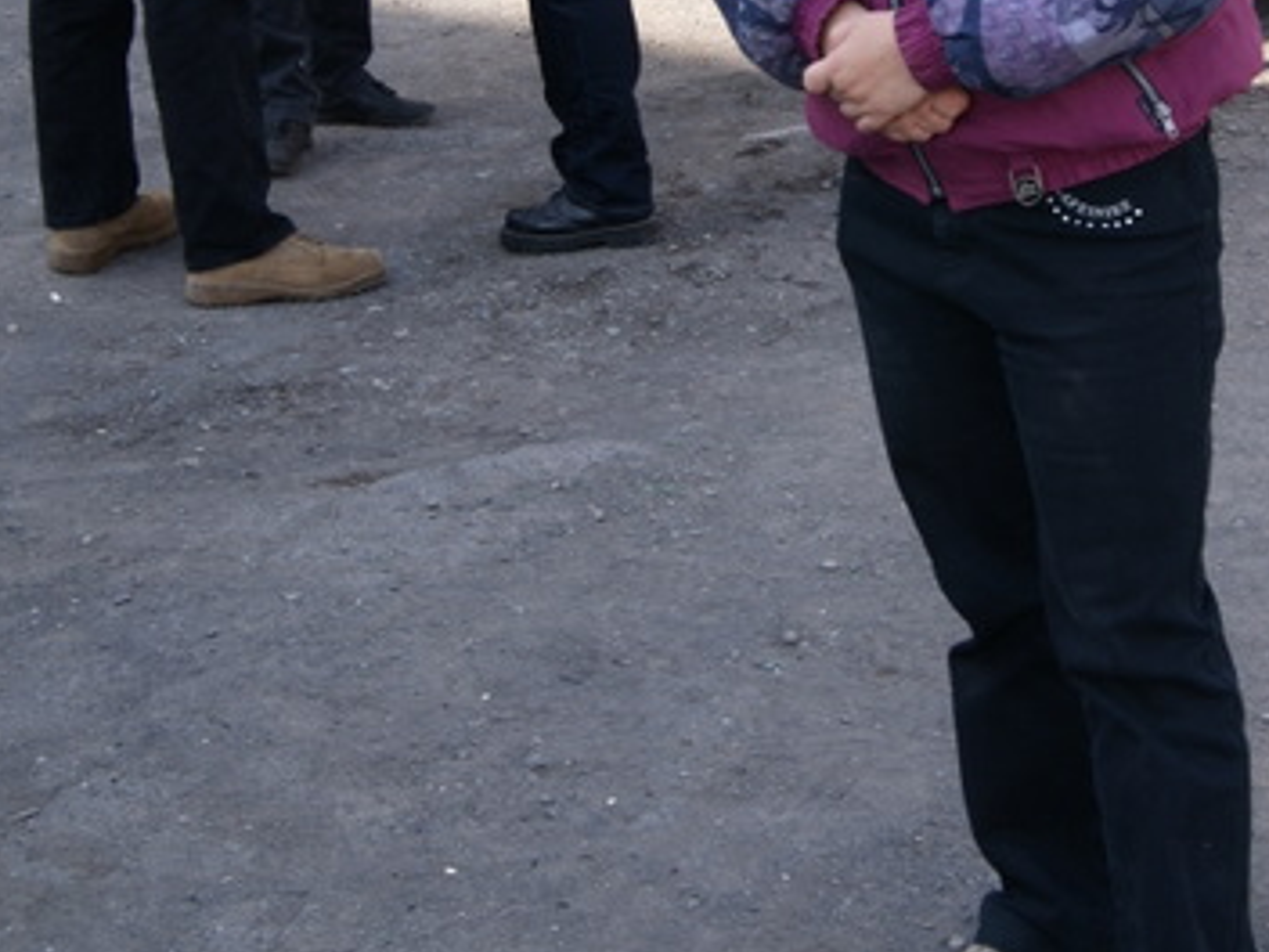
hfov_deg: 21.3
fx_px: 3373
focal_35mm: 92
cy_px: 123
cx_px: 804
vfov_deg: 15.9
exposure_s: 1/60
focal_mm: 28
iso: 100
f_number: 8
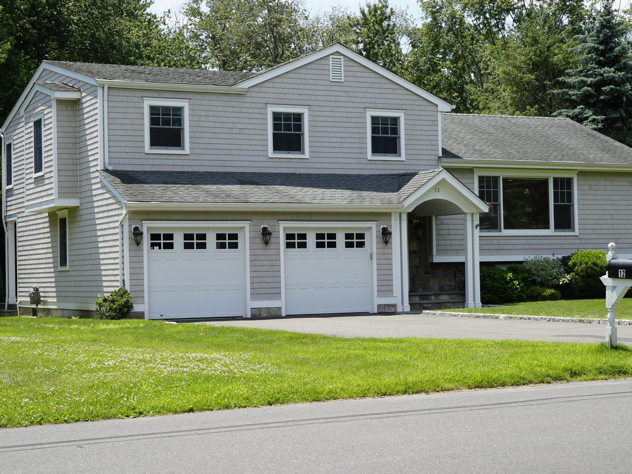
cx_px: 325
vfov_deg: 21.8
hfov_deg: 28.7
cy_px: 236
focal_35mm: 68
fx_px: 1233
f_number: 9
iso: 100
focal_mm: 41
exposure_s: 1/125
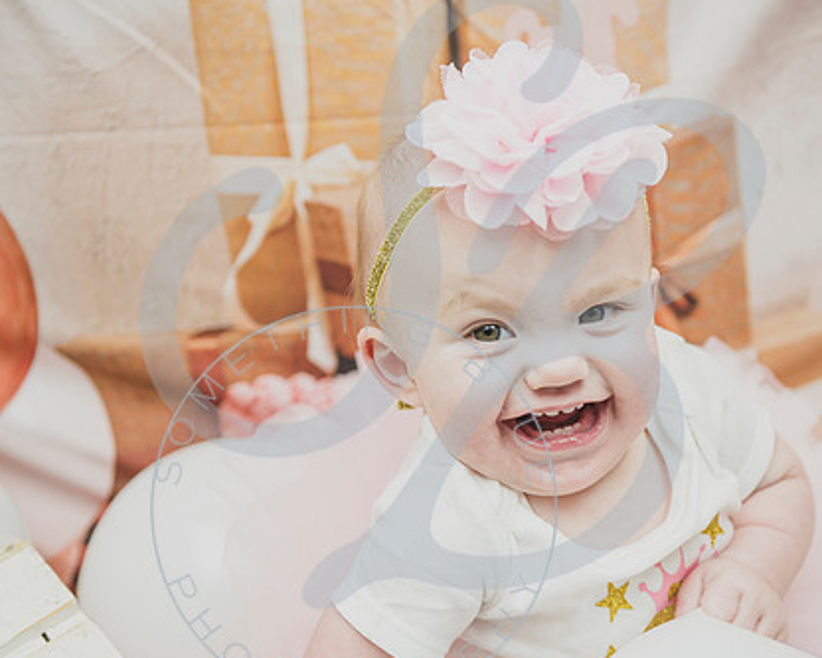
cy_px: 343
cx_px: 452
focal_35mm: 55
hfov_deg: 34.1
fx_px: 1338
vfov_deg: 27.6
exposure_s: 1/125
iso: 200
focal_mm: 42
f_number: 2.8
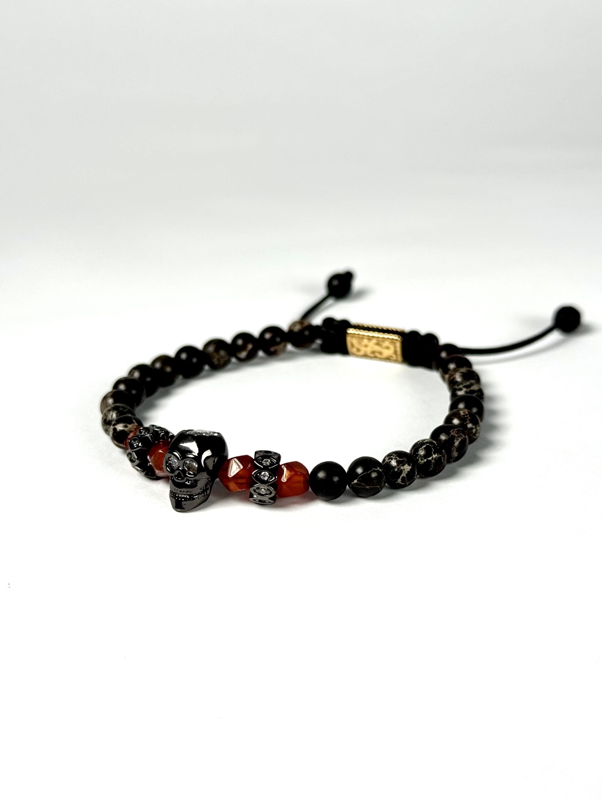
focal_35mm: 48
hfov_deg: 30.3
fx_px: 1113
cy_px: 401
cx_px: 301
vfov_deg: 39.7
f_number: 1.78
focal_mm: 6.76
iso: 64
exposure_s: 1/6410
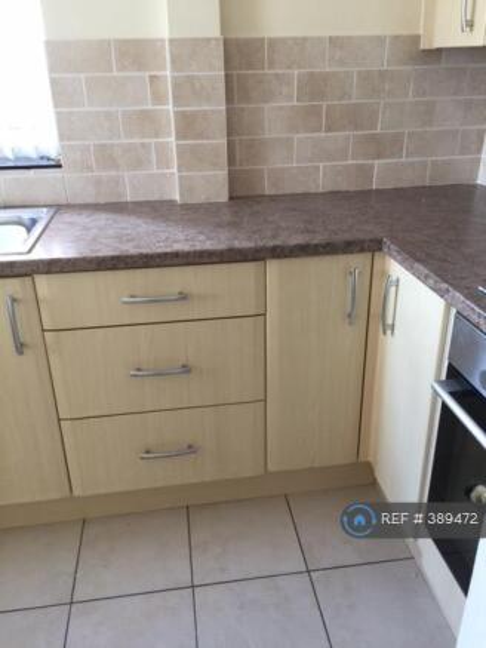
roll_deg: +1.1
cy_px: 324
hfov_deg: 48.2
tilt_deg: -25.4
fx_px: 543
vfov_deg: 61.6
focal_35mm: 29
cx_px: 243
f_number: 2.2
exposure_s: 1/33
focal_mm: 4.15
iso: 50
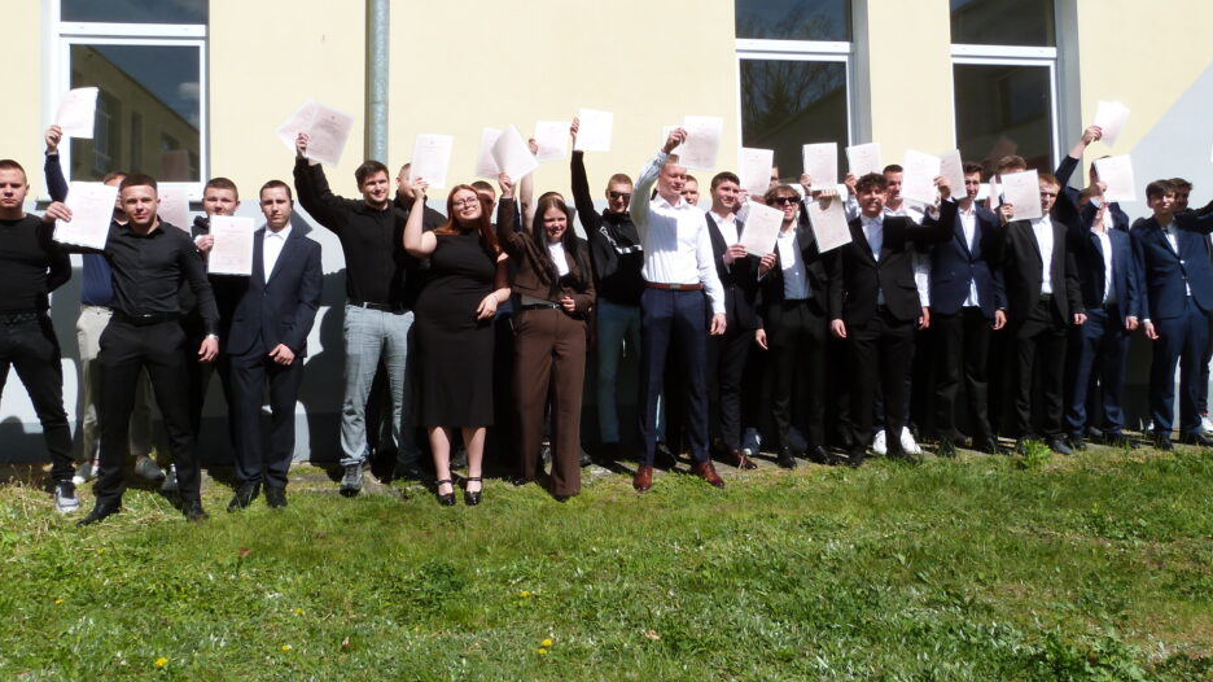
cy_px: 289
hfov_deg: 62.6
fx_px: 997
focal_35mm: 31
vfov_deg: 37.7
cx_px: 623
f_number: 5.6
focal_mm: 4.5
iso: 100
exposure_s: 1/500
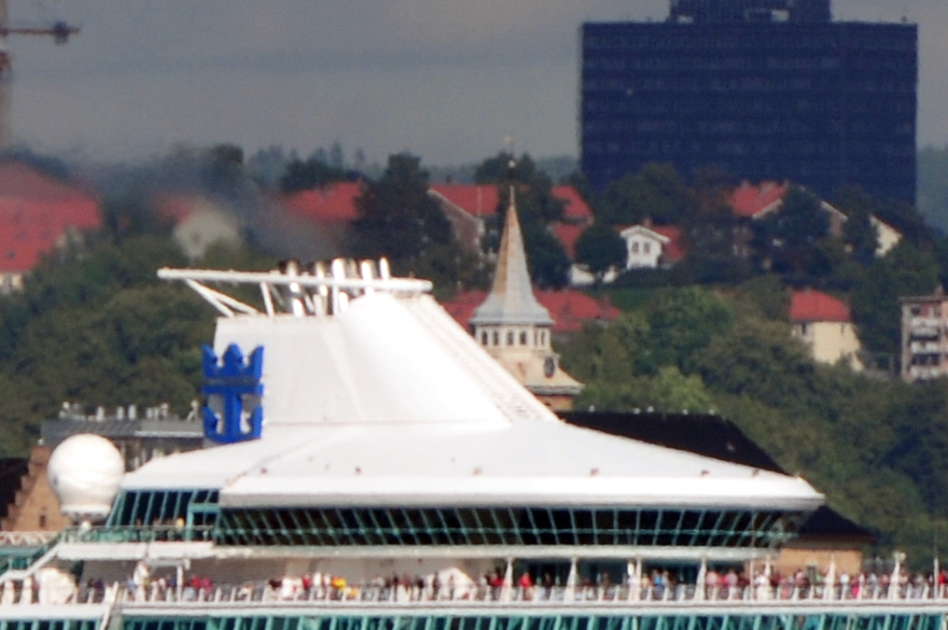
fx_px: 54948
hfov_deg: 1.0
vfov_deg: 0.7
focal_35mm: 2089
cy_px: 652
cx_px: 953
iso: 200
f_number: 11
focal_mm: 330
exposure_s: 1/500
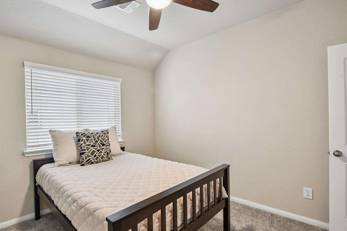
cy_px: 123
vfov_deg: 67.3
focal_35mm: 18
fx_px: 173
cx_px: 153
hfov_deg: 89.6
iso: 400
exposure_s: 1/15
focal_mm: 16
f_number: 8
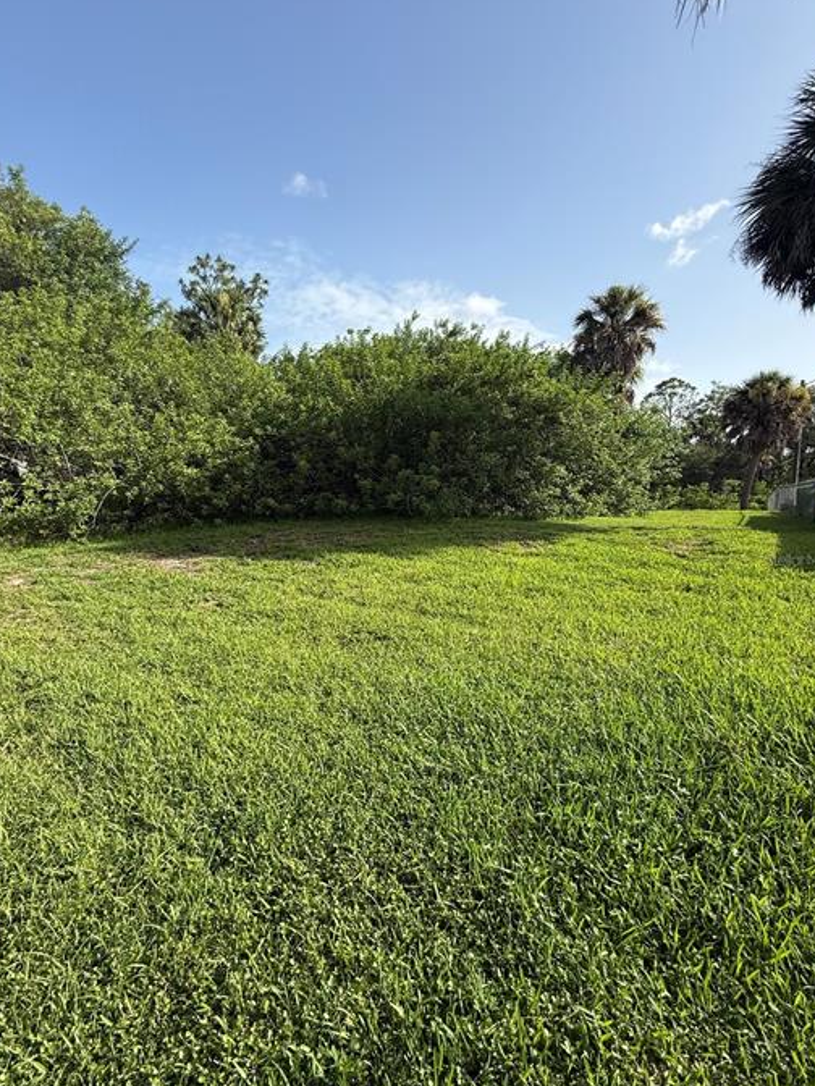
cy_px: 559
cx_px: 372
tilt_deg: -8.7
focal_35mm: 16
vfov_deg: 94.5
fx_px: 502
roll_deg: -2.0
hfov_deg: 77.9
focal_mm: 2.22
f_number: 2.2
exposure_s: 1/888
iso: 50
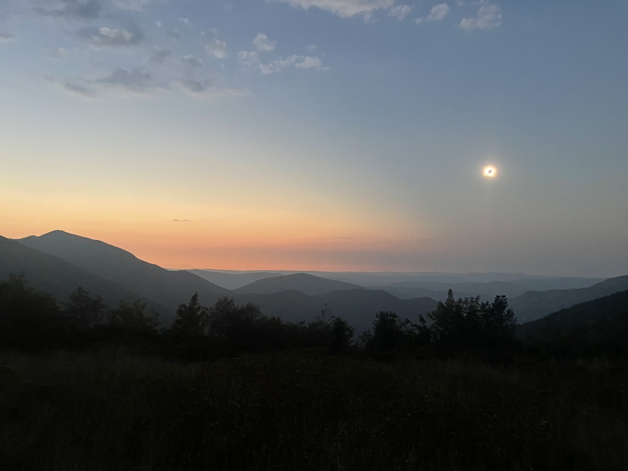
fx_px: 472
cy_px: 236
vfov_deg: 53.1
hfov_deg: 67.3
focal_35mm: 26
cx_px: 314
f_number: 1.6
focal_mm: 4.2
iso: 640
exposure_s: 1/30
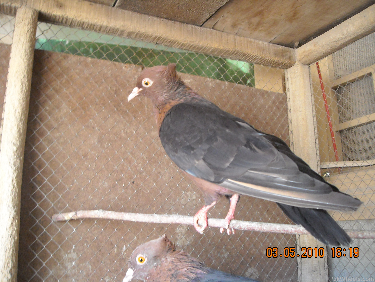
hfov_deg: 52.6
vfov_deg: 40.7
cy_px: 141
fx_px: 379
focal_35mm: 35
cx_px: 188
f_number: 2.8
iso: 400
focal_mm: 5.7
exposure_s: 1/47
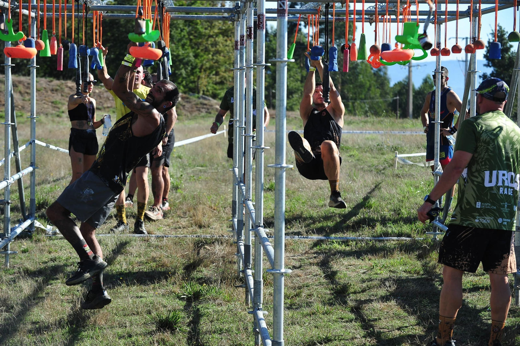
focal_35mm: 105
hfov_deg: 19.5
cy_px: 173
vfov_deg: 13.0
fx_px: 1516
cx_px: 260
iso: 250
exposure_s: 1/500
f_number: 6.3
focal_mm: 105
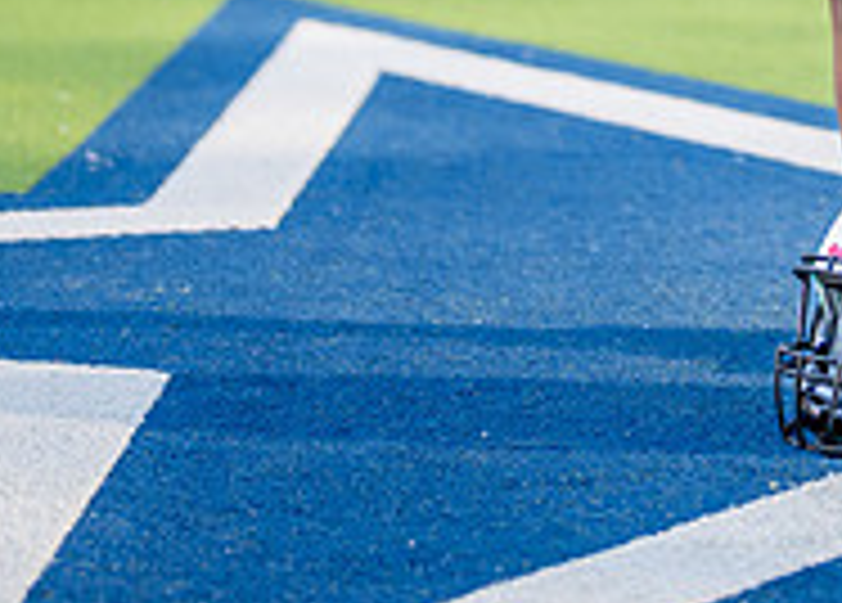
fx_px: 4477
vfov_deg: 7.6
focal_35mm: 187
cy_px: -213
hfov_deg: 10.6
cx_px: 945
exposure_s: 1/2500
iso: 160
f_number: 1.2
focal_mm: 50
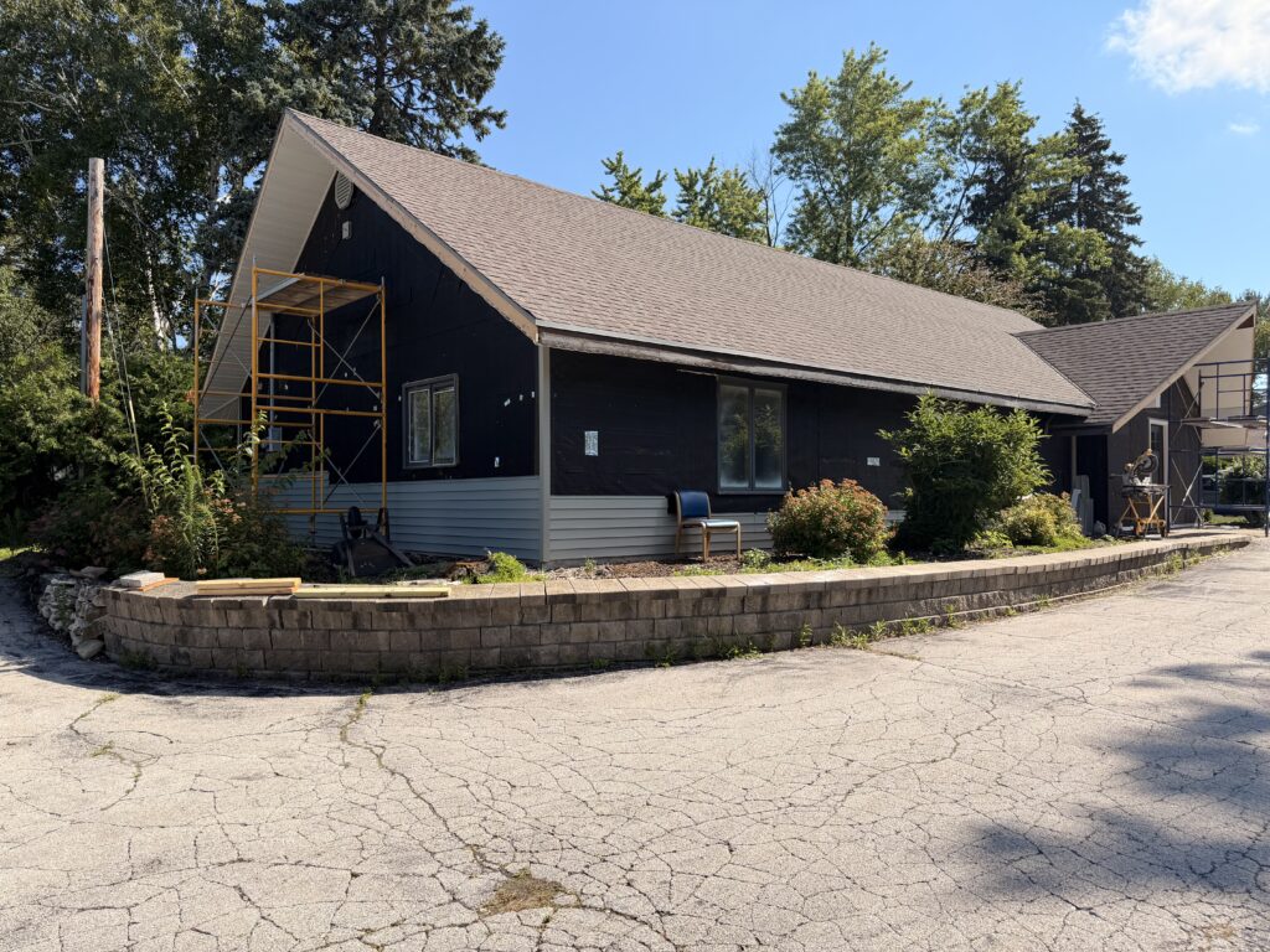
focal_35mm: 24
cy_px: 476
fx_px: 881
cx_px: 635
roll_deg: +0.3
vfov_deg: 56.8
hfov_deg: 71.6
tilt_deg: +1.1
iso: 80
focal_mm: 6.76
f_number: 1.78
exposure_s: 1/3759
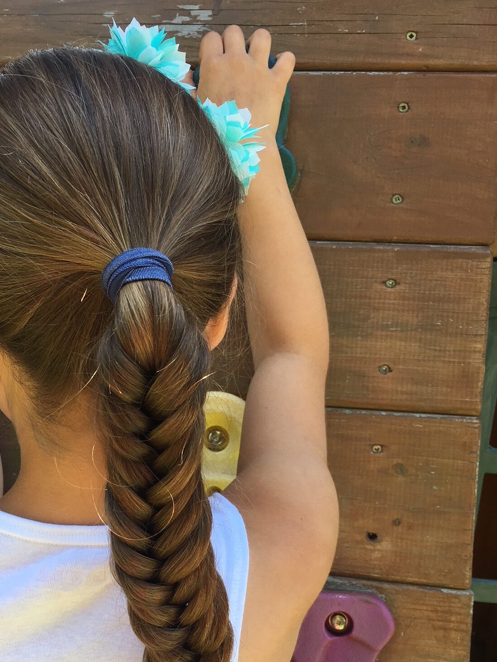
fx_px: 766
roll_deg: -1.3
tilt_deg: -21.6
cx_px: 165
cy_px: 410
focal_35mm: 40
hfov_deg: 35.6
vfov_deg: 46.4
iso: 25
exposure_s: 1/223
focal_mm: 4.15
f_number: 2.2
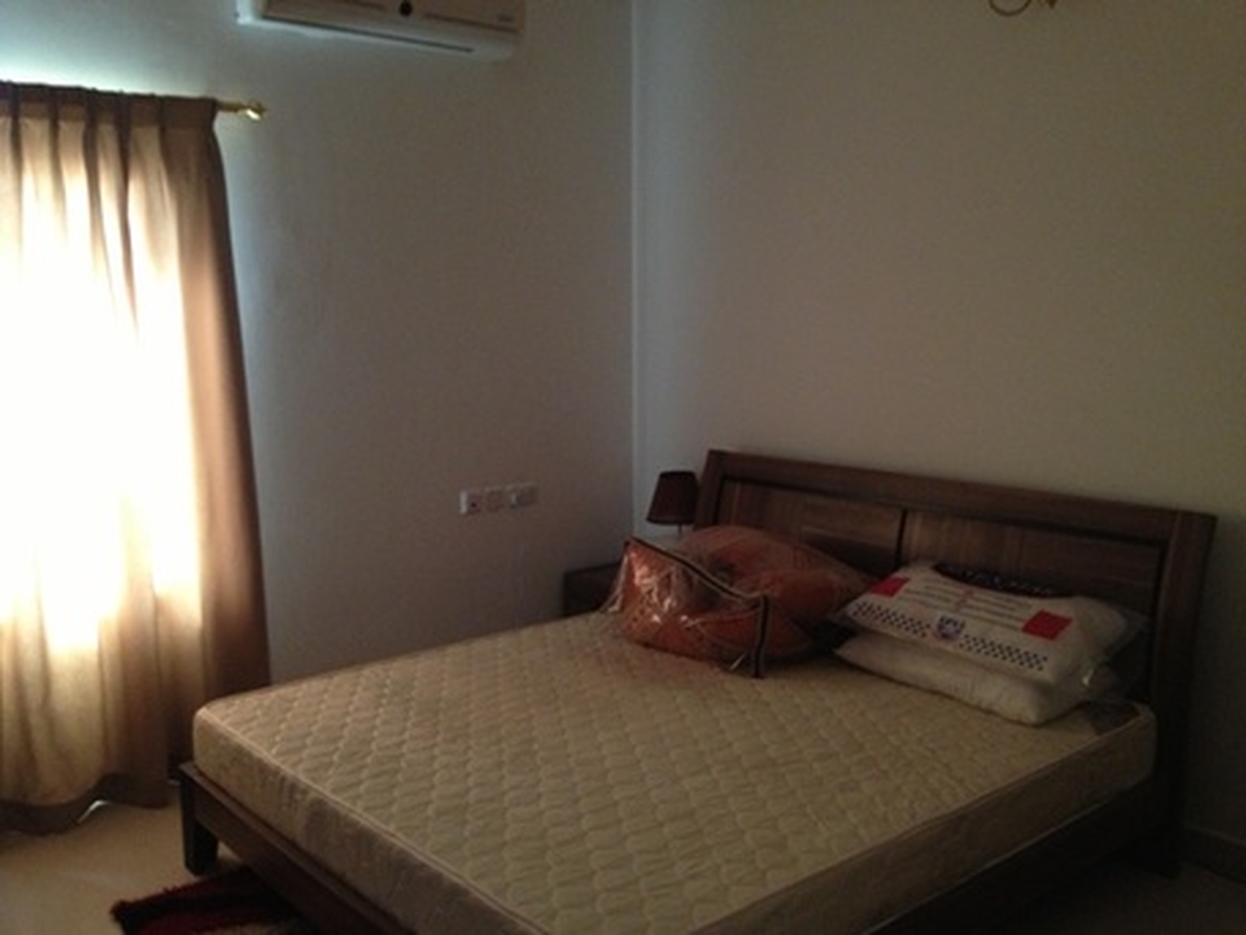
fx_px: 1260
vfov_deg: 40.7
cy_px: 468
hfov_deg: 52.6
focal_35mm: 35
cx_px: 623
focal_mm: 4.28
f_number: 2.4
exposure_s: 1/20
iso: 320
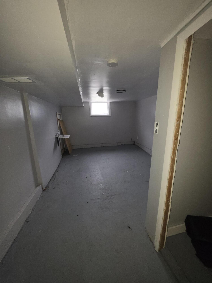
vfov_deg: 106.2
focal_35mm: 13
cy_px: 142
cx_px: 106
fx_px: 106
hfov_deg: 89.9
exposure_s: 1/60
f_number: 1.9
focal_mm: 2.2
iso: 160
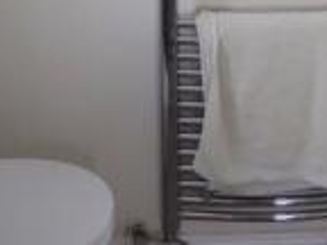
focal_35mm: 97
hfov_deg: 19.9
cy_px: -149
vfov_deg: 14.0
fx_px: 916
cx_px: 276
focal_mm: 4.3
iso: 400
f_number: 3.3
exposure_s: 1/15
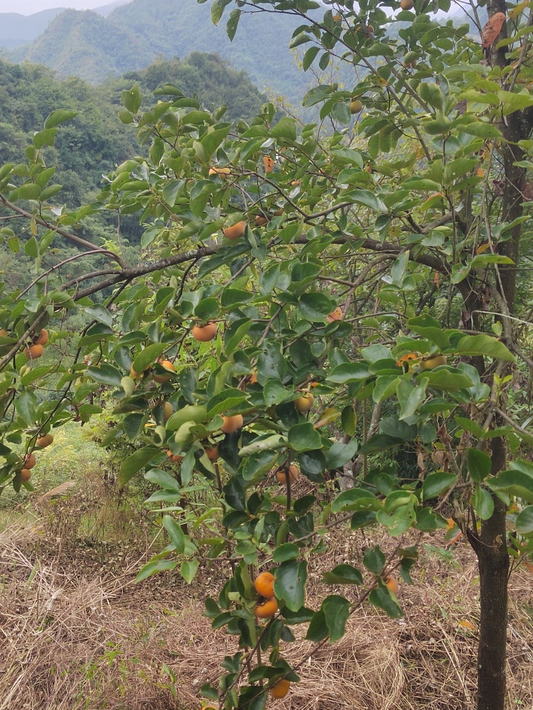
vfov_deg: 43.9
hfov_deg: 33.6
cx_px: 237
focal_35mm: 43
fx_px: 883
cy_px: 344
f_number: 1.9
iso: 147
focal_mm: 5.52
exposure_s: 1/100
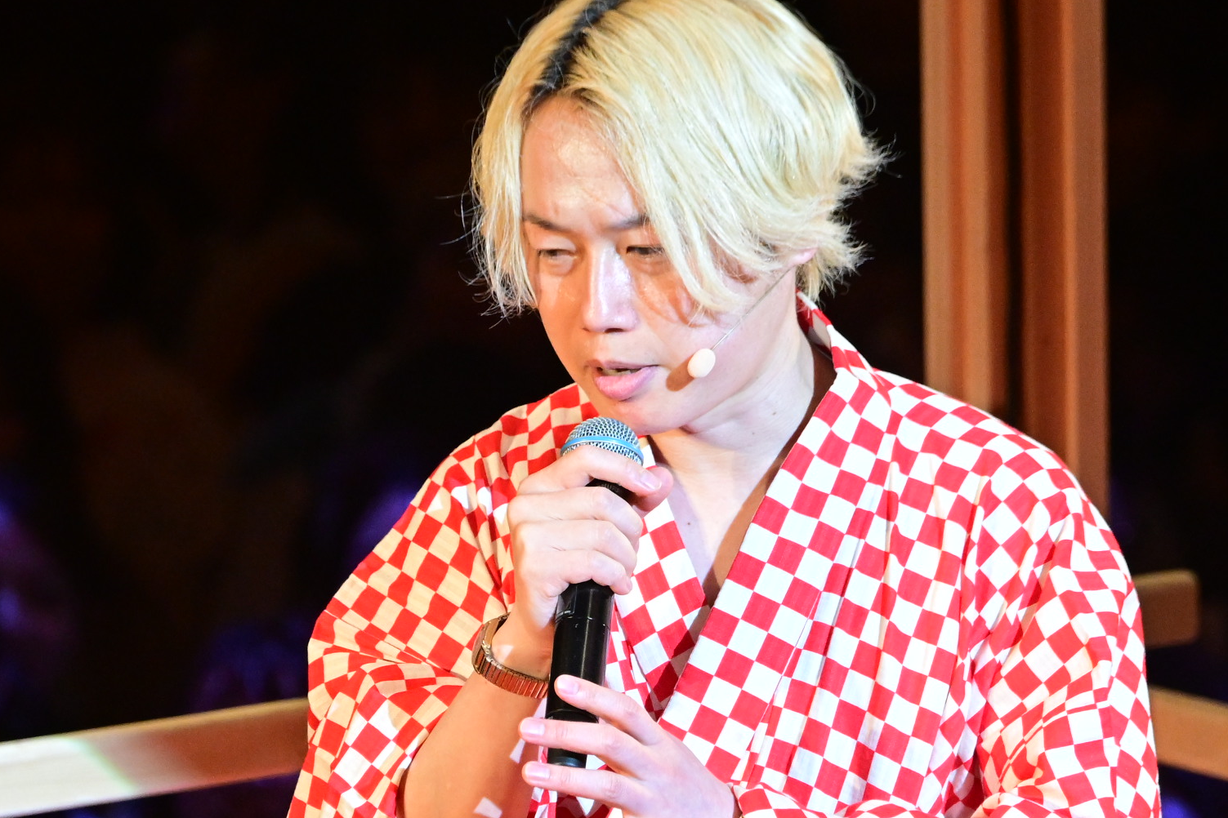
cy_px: 525
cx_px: 648
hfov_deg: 2.3
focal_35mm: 912
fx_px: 31107
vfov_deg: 1.5
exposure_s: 1/500
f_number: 5.6
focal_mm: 340
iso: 3200
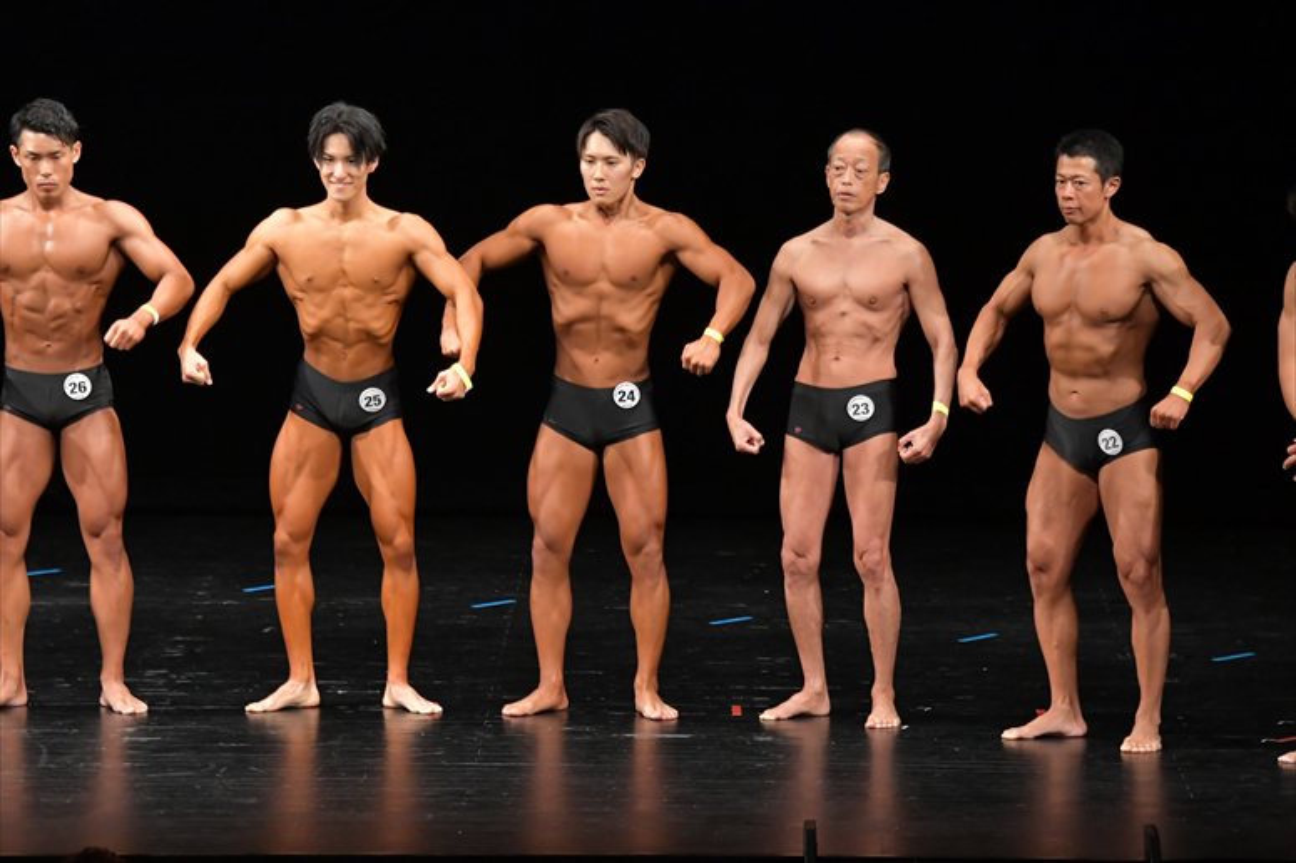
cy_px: 432
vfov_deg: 6.3
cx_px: 648
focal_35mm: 217
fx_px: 7808
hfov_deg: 9.5
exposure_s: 1/400
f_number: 5.6
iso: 4000
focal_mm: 145
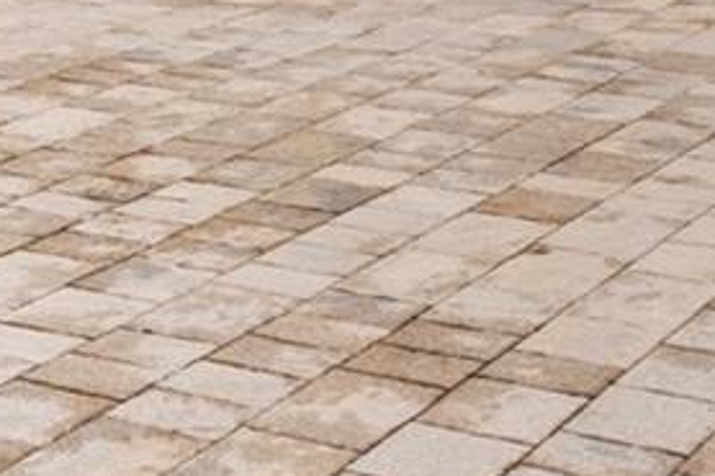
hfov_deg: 17.8
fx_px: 2283
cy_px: -432
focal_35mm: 115
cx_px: 399
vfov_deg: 11.0
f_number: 13
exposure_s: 1/100
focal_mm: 20
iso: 250
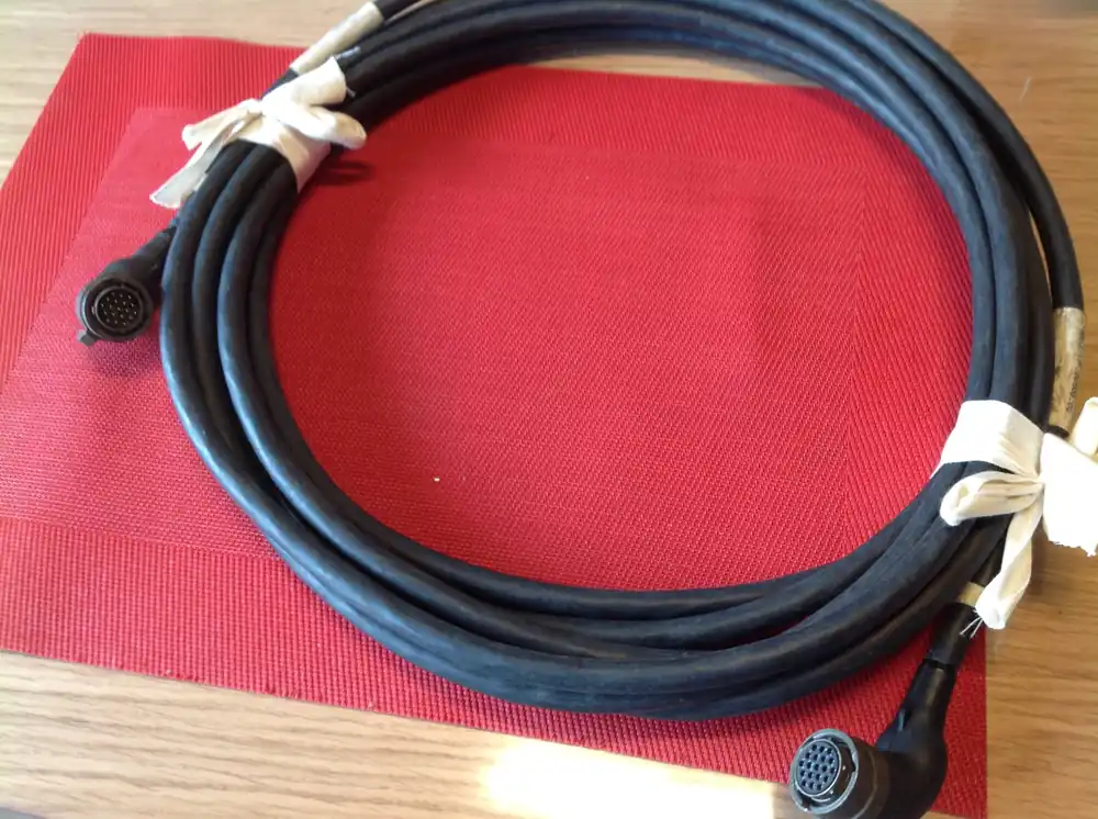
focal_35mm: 35
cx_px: 549
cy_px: 410
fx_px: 1108
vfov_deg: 40.6
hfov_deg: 52.7
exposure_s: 1/15
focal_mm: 4.28
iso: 80
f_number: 2.4
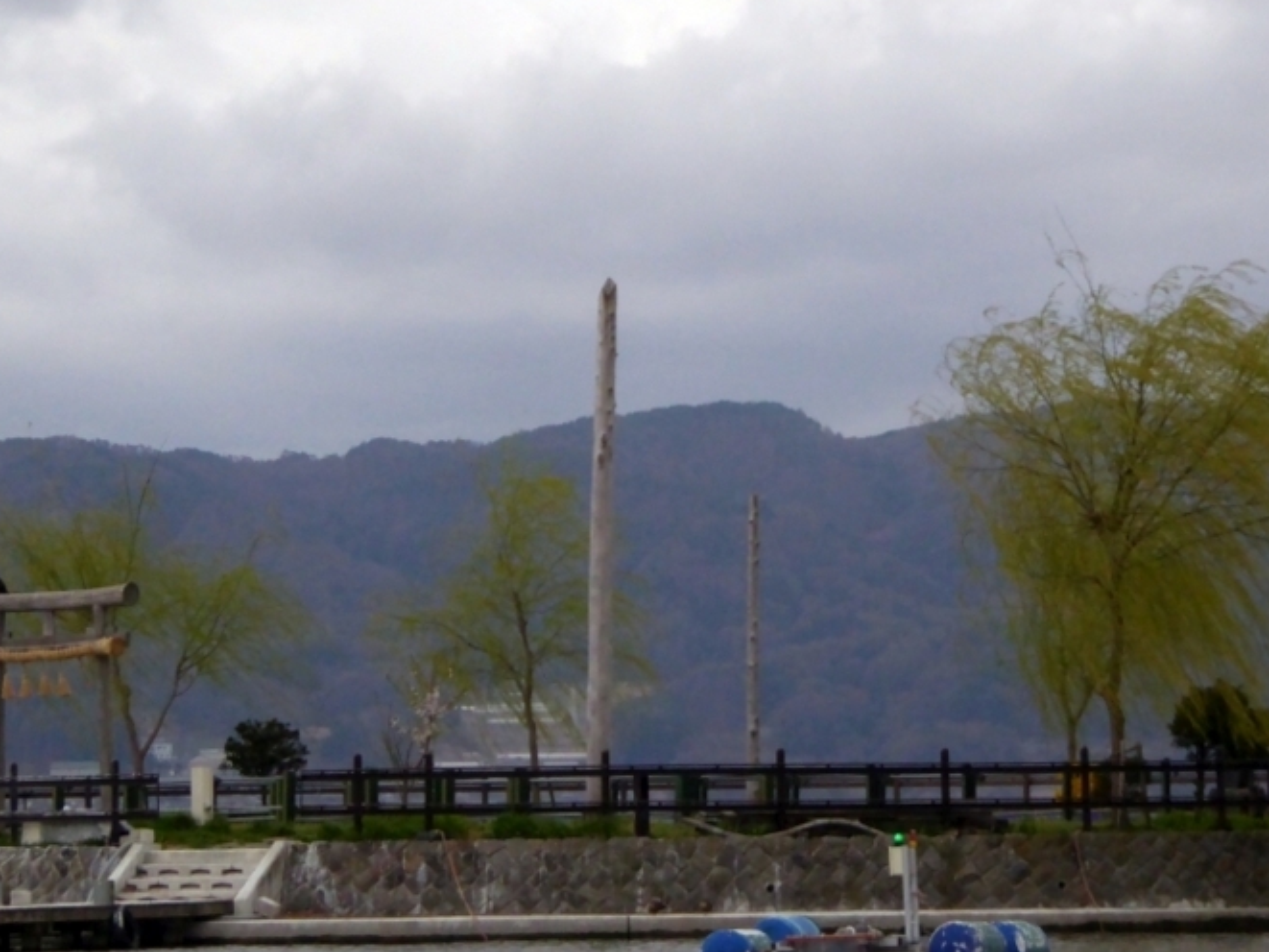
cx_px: 555
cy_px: 534
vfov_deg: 7.7
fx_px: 7040
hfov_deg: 10.3
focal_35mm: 192
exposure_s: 1/250
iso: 500
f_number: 5.1
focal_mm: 20.6
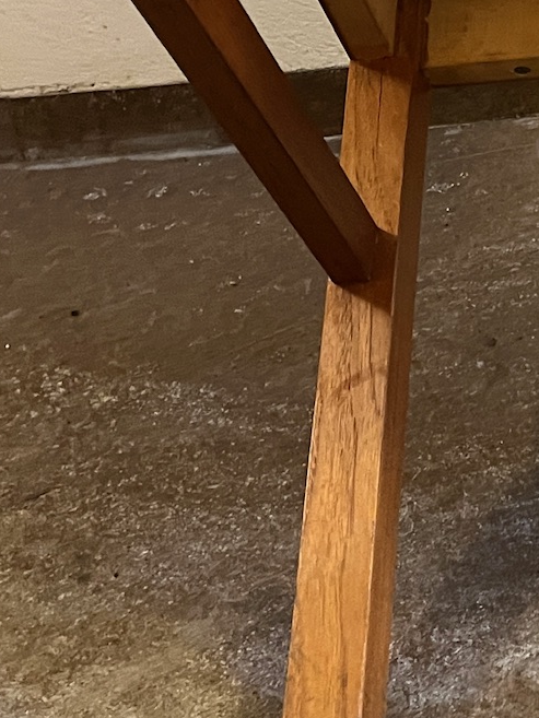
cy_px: 51
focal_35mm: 81
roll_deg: +6.6
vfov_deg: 23.4
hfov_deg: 16.6
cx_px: 807
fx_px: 1681
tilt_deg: -23.8
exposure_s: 1/33
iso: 500
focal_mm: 5.1
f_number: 1.6
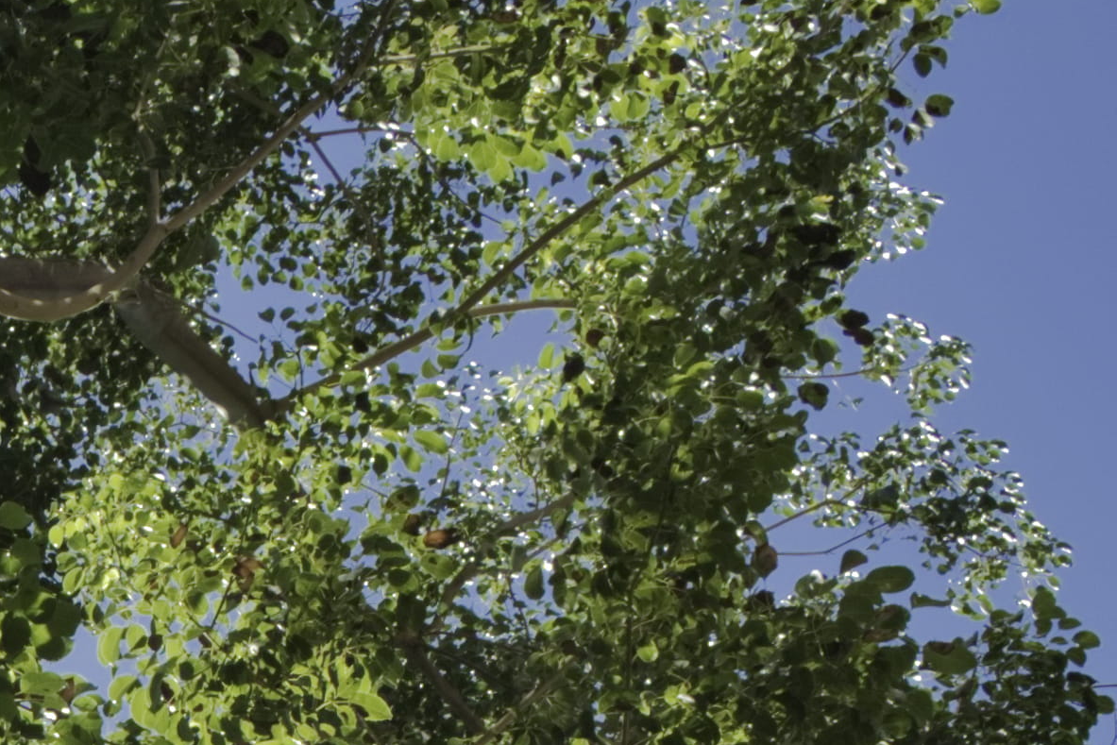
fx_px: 3724
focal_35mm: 120
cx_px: -741
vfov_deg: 10.5
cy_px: 1513
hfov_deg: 15.3
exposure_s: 1/280
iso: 800
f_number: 10
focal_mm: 19.6
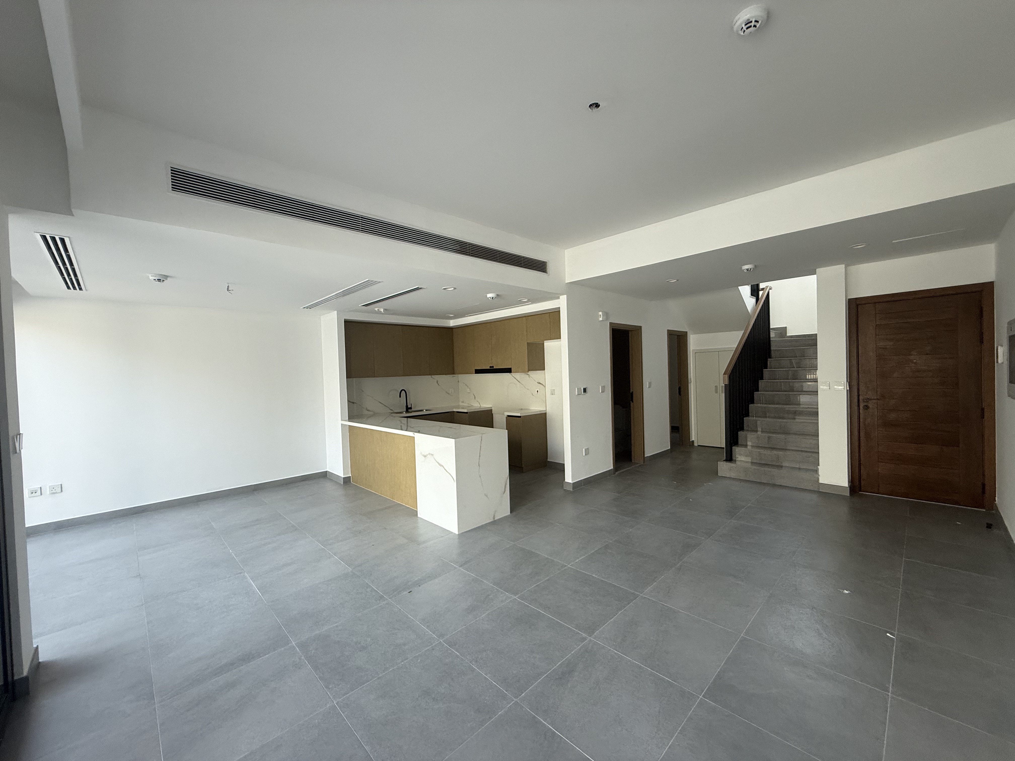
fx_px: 411
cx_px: 508
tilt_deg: -0.9
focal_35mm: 14
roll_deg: +2.0
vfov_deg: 85.7
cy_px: 380
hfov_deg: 102.1
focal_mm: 2.22
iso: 160
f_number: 2.2
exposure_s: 1/99
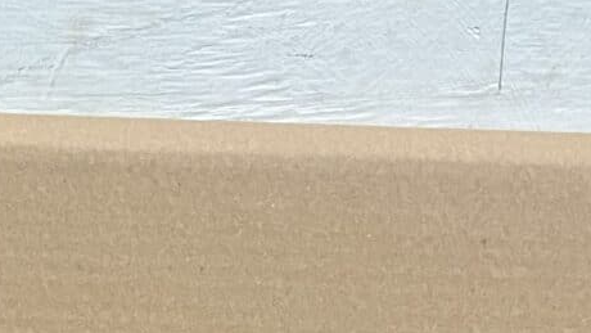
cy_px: 1077
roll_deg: -0.4
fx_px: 1975
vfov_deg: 8.0
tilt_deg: -30.8
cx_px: 294
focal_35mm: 126
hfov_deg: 17.0
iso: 160
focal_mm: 5.1
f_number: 1.6
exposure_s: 1/50
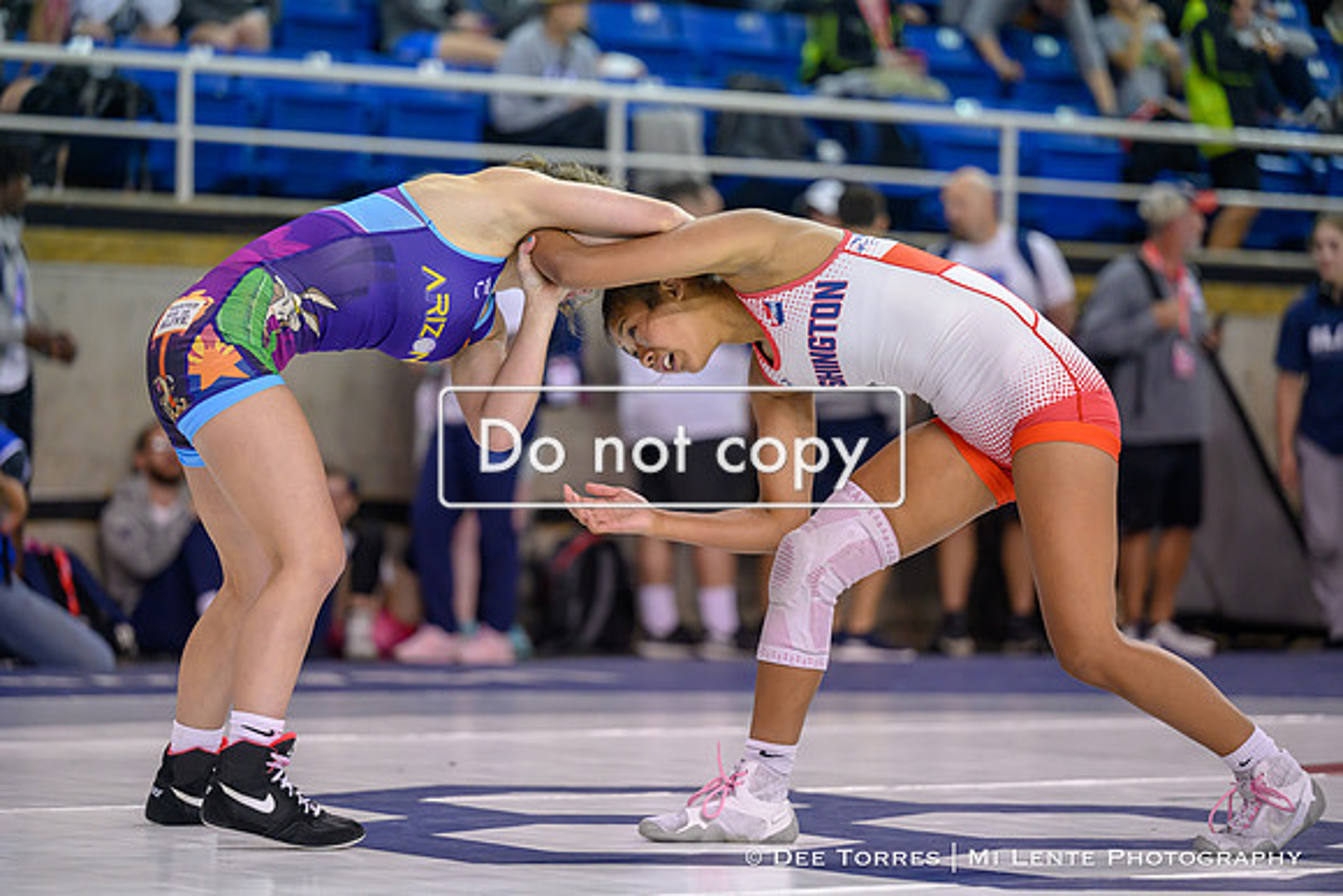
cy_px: 448
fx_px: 4664
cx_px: 672
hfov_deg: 16.4
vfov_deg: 11.0
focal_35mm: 125
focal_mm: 125
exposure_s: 1/800
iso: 2000
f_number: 2.8
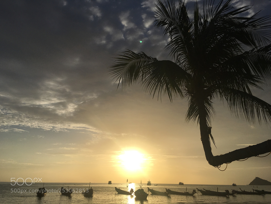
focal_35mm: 29
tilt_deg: +18.3
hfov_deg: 61.7
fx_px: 227
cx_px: 136
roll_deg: +0.3
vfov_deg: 48.2
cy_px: 102
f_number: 2.2
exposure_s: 1/5917
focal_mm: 4.15
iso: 25
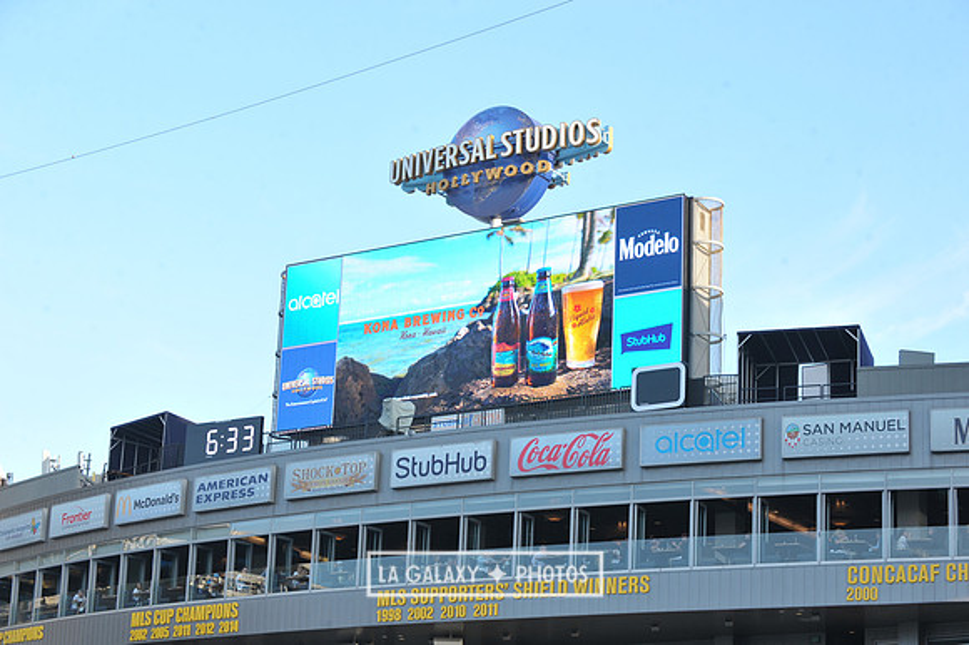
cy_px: 322
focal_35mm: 80
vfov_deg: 17.0
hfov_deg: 25.4
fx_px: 2152
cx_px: 484
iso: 400
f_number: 8
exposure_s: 1/200
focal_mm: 80
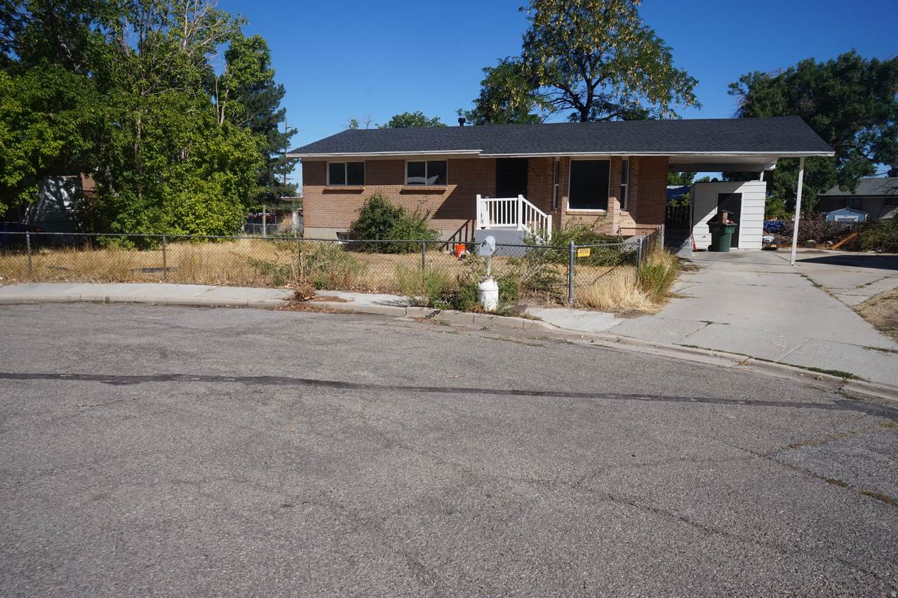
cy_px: 299
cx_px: 449
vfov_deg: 53.1
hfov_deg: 73.8
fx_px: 598
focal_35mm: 24
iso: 100
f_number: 13
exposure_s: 1/125
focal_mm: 16
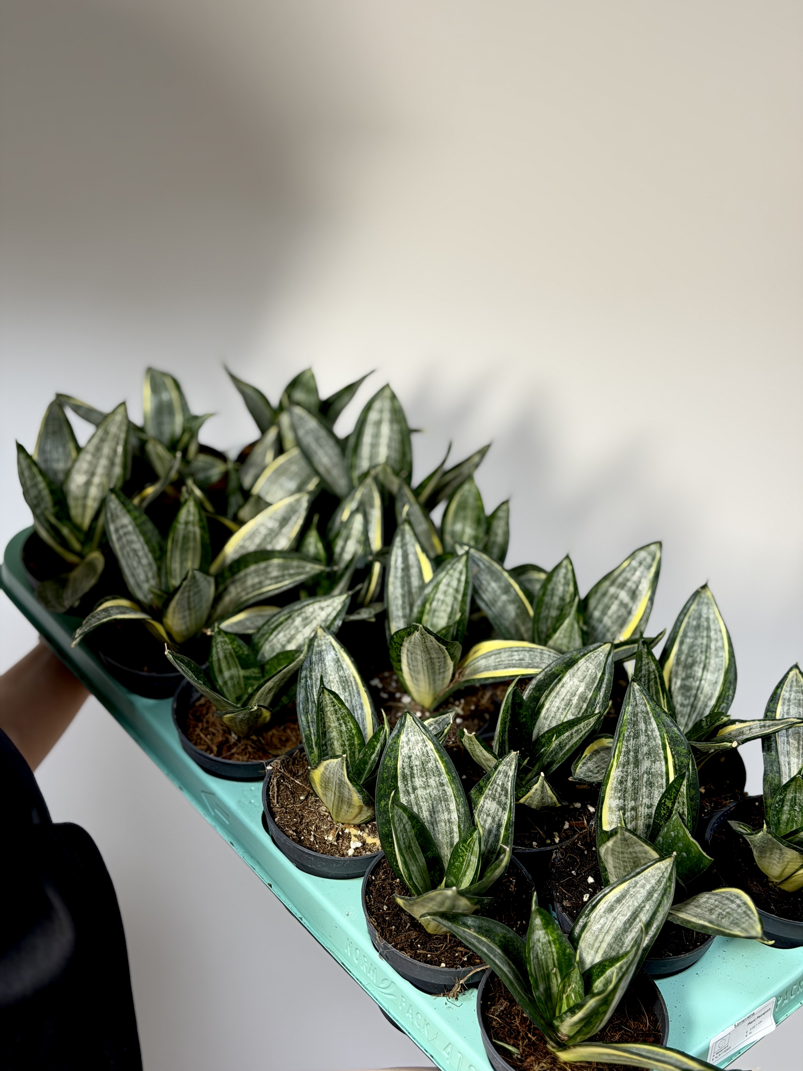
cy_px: 536
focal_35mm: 48
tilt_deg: -1.6
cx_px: 402
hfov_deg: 30.3
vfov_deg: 39.7
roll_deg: +1.3
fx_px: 1485
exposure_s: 1/50
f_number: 1.78
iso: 64
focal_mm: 6.76
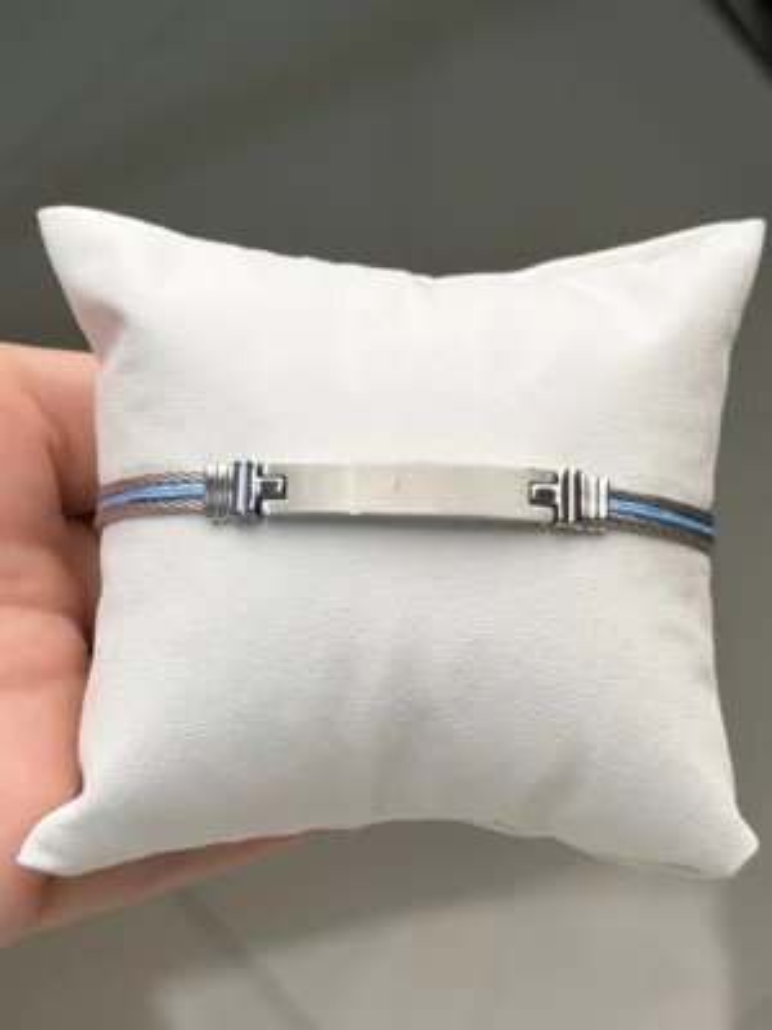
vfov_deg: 39.7
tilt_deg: -73.5
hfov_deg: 30.3
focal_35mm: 48
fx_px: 1427
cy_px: 515
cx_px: 386
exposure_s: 1/657
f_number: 1.78
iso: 64
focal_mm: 6.76
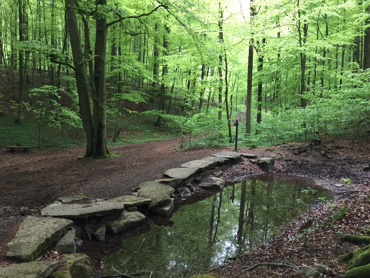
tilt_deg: -3.6
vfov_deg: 48.2
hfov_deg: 61.7
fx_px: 310
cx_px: 185
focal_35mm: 29
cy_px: 139
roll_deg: -2.7
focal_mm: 4.15
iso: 64
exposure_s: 1/33
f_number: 2.2
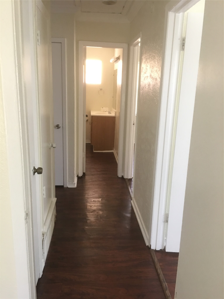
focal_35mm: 29
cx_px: 112
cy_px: 150
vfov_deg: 61.7
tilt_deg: -13.3
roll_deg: -2.4
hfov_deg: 48.2
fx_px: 250
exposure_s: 1/8
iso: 100
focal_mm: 4.15
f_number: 2.2
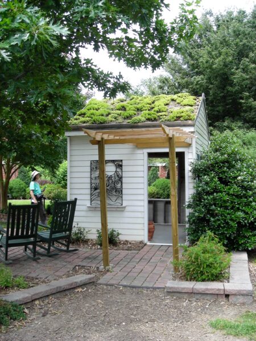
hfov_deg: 37.7
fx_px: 375
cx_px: 128
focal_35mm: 38
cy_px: 170
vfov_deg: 49.0
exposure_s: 1/180
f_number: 3.2
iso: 50
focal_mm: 6.3
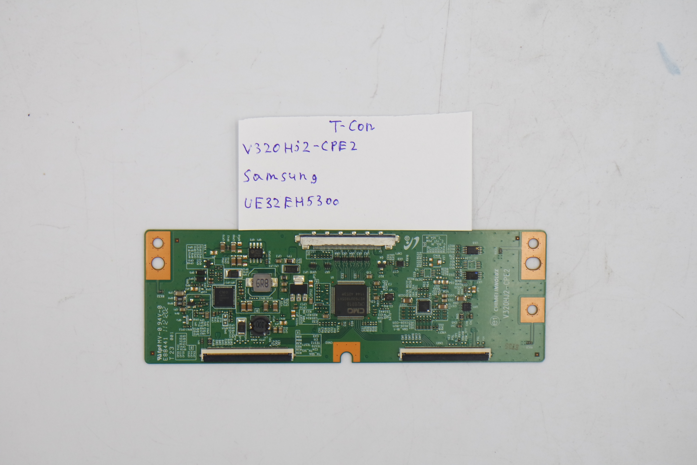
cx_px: 348
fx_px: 1394
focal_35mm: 72
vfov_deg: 18.9
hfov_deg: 28.1
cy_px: 232
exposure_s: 1/125
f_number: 5.6
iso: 200
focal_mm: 27
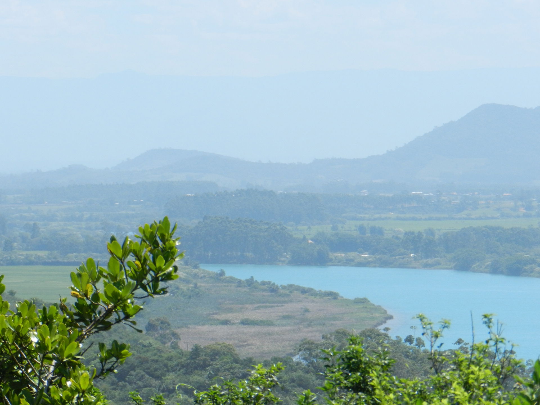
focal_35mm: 263
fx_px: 4103
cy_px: 202
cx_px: 270
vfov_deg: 5.7
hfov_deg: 7.5
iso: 400
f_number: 5.2
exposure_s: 1/1500
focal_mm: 46.7
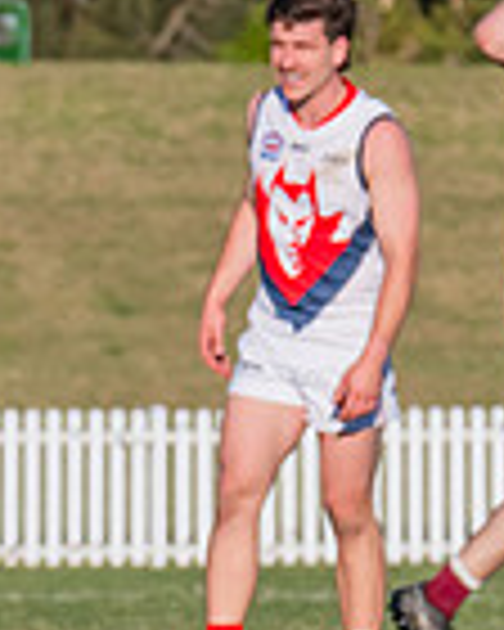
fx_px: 24724
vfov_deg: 1.5
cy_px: 430
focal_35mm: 1326
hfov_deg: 1.2
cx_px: -832
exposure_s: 1/1250
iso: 800
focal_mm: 290
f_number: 14
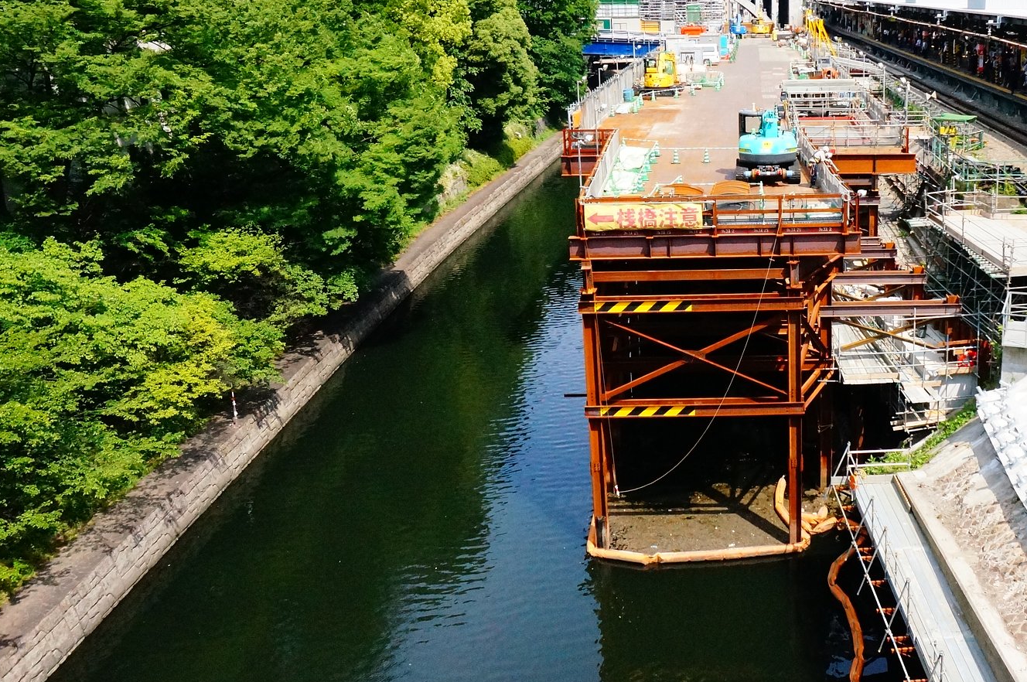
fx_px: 1054
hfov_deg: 49.7
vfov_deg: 35.6
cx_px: 780
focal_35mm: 37
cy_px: 246
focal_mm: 16
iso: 3200
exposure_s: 1/4000
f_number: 6.3
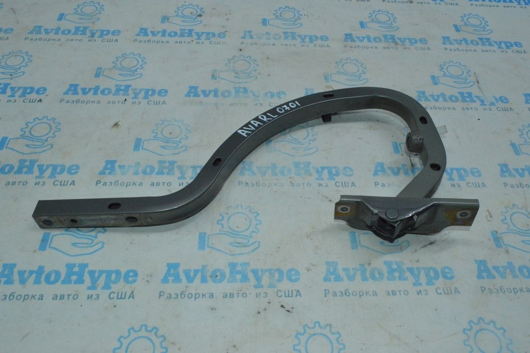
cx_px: 265
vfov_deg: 43.5
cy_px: 176
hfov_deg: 62.0
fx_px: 441
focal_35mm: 30
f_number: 16
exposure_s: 1/200
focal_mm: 20
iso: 4500
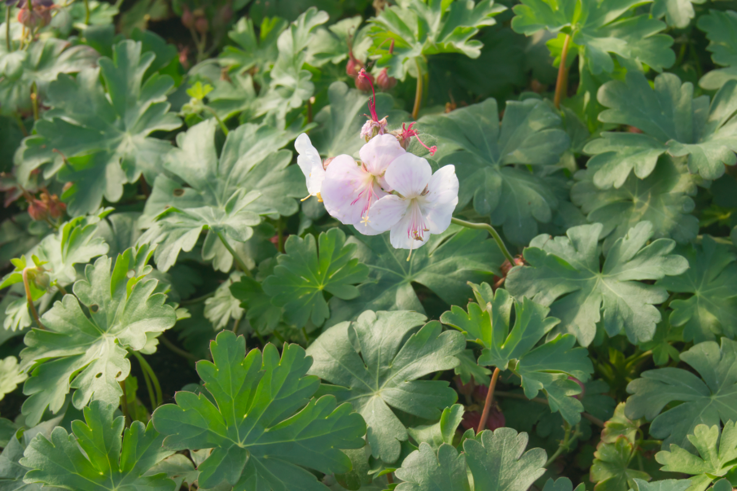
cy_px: 246
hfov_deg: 24.6
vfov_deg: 16.6
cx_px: 368
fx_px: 1689
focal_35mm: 82
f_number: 16
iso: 800
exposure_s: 1/100
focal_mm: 55
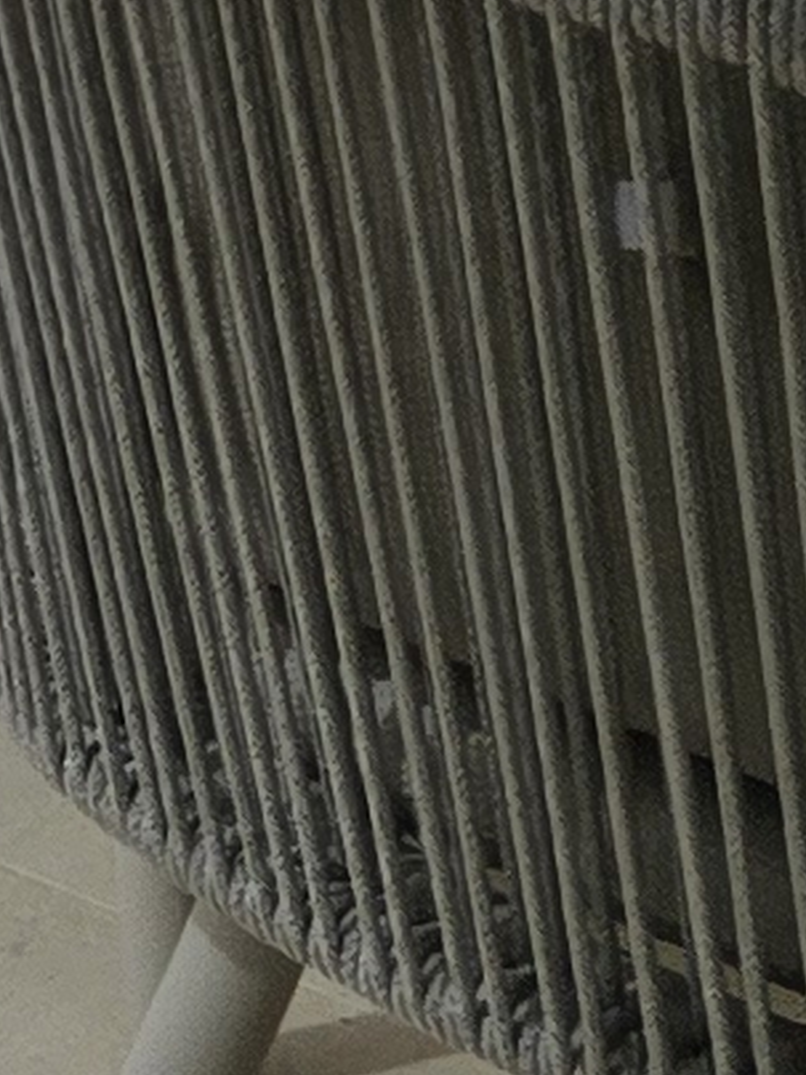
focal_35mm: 228
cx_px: -3487
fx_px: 7078
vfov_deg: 7.2
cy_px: -2629
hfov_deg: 5.0
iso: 12
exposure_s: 1/709
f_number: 1.7
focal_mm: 6.3
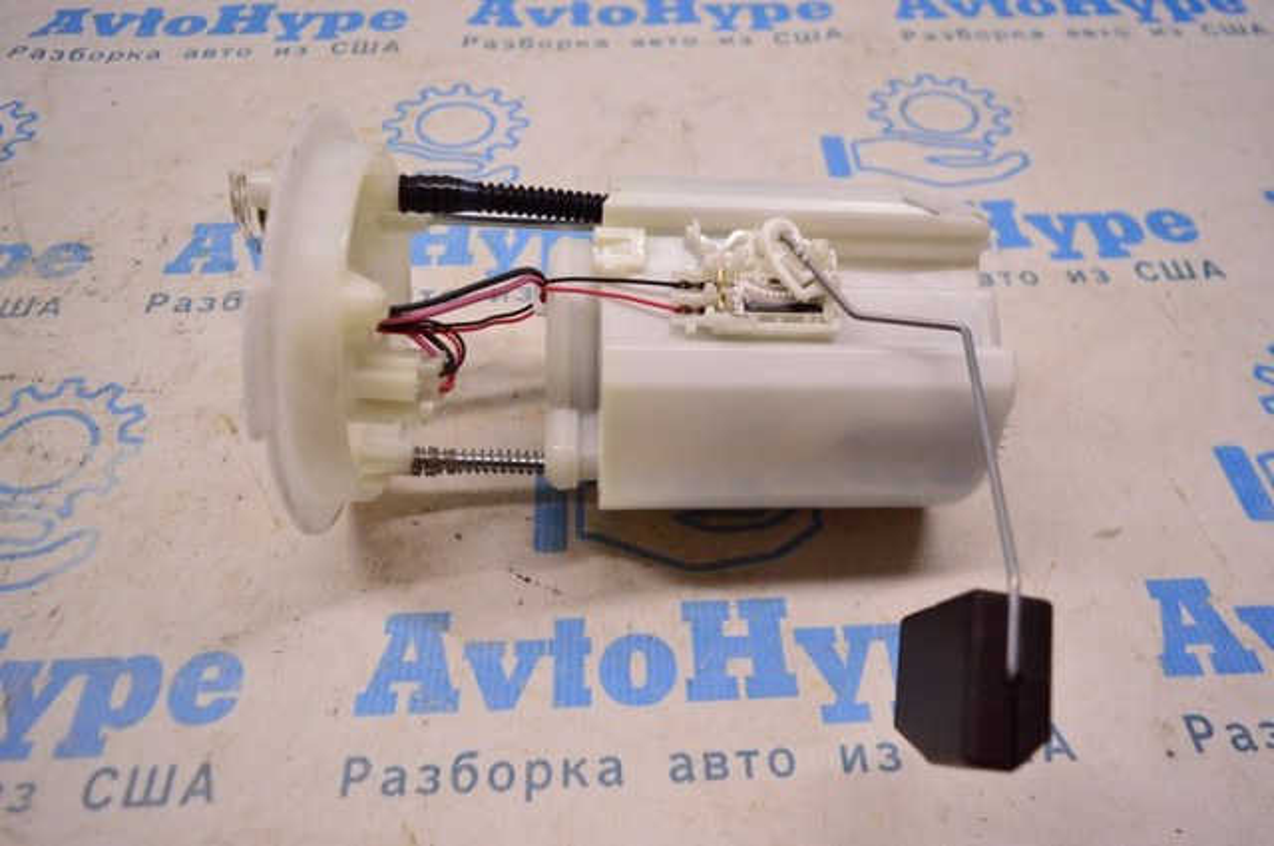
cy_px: 423
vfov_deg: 47.8
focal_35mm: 27
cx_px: 637
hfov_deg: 67.4
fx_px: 954
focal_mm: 18
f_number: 4
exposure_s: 1/400
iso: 1600
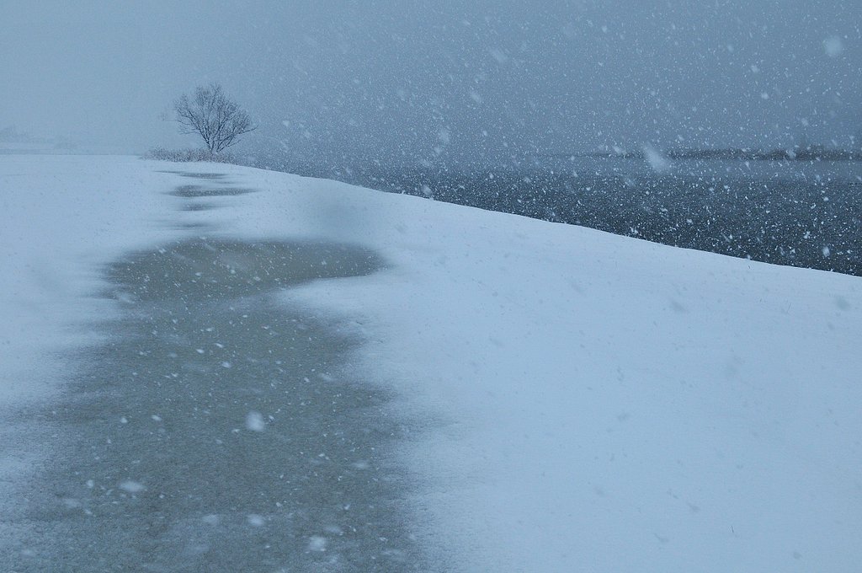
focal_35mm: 39
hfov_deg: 49.6
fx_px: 933
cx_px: 431
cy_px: 286
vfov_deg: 34.1
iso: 400
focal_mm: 26
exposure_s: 1/320
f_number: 8
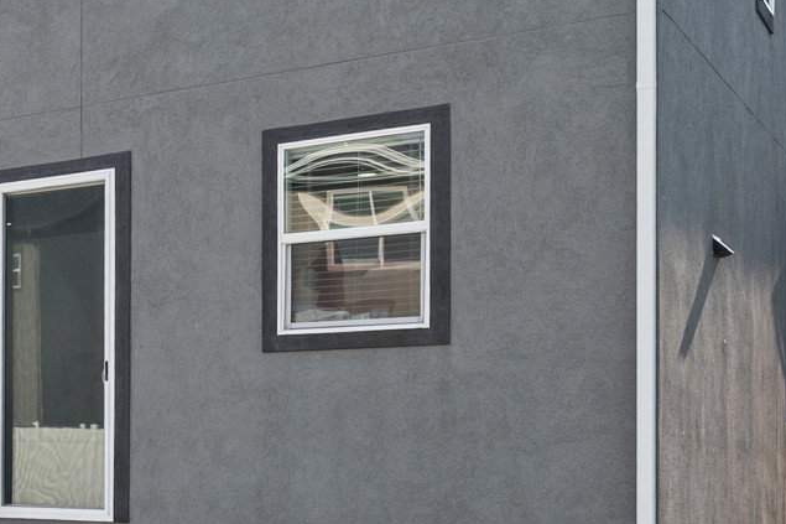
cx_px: -244
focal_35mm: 63
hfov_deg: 26.8
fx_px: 1375
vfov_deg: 21.3
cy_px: 410
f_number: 9
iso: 250
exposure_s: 1/100
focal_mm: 16
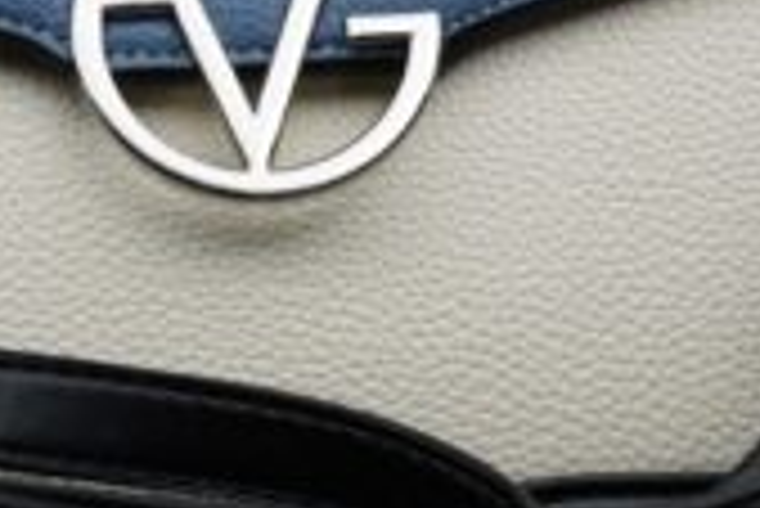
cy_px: 4
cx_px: 256
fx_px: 2620
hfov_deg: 16.5
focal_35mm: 124
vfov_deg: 11.0
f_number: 8
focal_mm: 35
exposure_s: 1/250
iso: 500
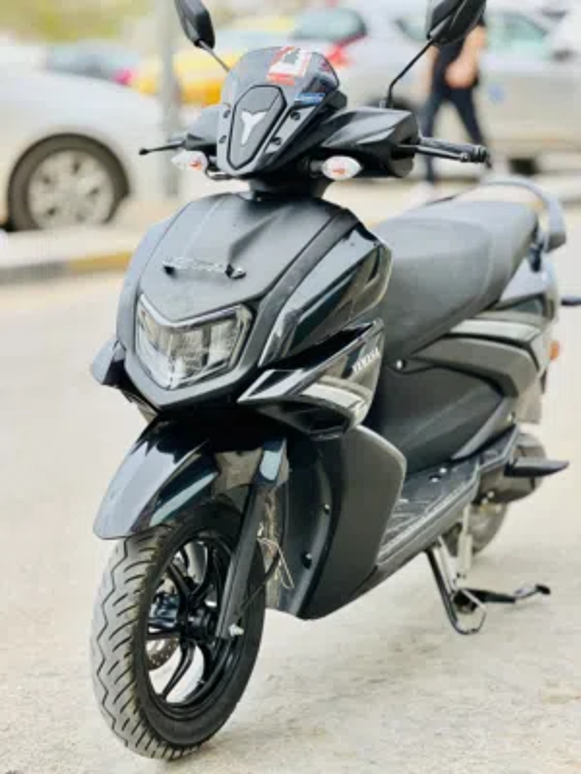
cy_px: 387
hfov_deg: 19.1
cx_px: 290
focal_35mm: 77
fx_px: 1723
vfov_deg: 25.3
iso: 32
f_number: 2.8
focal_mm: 9
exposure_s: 1/121
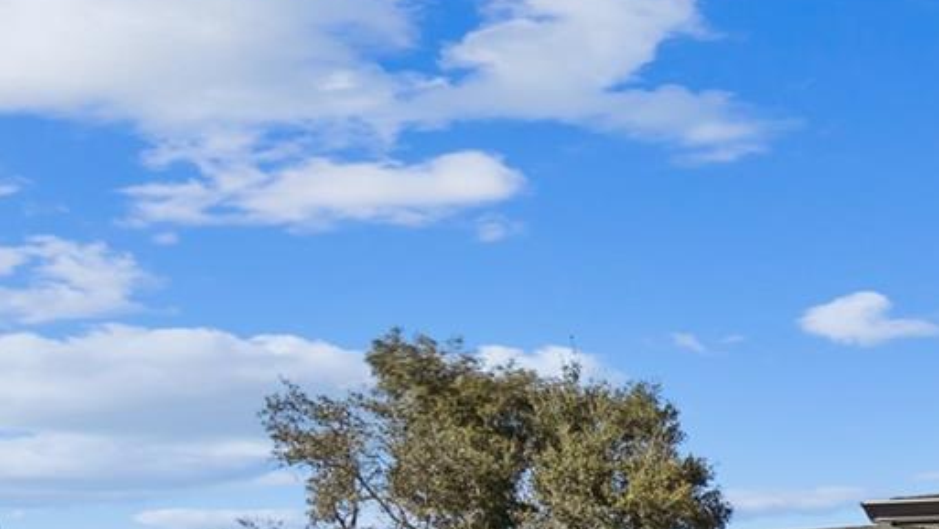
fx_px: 1220
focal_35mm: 49
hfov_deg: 34.3
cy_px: 772
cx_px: 1109
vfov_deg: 21.0
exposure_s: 1/320
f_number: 7.1
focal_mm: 10
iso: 100
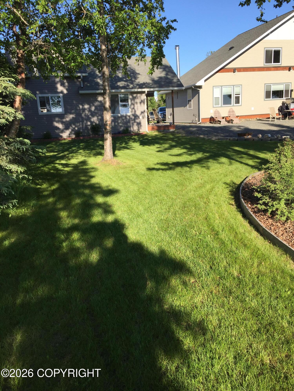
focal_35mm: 29
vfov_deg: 61.7
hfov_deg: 48.2
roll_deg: +2.8
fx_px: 328
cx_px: 147
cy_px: 196
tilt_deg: -13.6
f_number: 2.2
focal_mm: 4.15
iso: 32
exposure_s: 1/1099
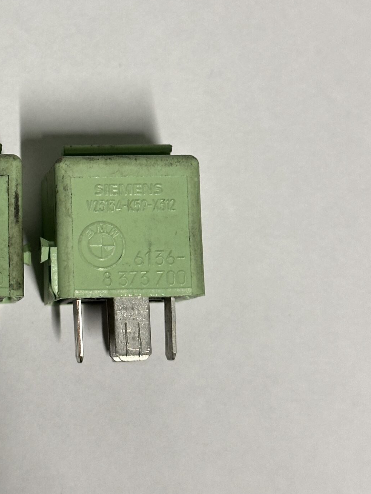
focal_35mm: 89
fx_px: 1272
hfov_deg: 16.4
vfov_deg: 22.0
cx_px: 59
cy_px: 230
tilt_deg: -79.1
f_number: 1.78
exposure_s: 1/50
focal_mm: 6.86
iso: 125
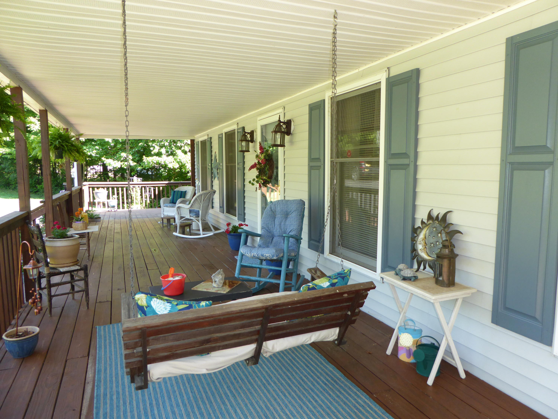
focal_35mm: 24
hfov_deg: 71.6
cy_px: 210
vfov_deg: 56.8
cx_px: 279
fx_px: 387
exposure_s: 1/60
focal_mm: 4.3
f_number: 3.3
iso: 160
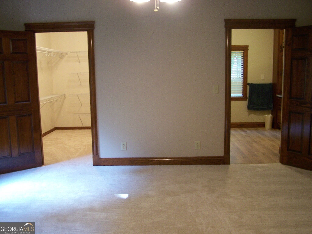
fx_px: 343
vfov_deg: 37.7
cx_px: 156
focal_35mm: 38
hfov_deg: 49.0
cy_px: 117
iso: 160
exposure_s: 1/10
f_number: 2.8
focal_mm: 6.3
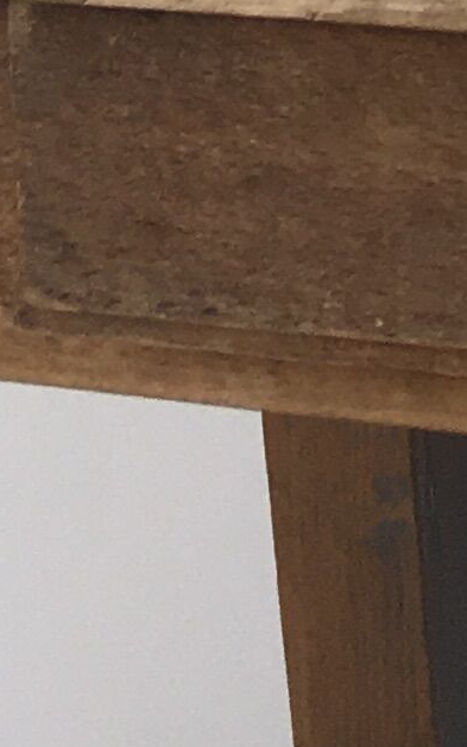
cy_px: -1355
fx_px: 4013
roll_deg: -0.3
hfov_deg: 6.2
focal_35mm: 197
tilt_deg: -7.3
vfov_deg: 9.0
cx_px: 1315
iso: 25
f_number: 2.2
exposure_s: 1/50
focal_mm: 4.15
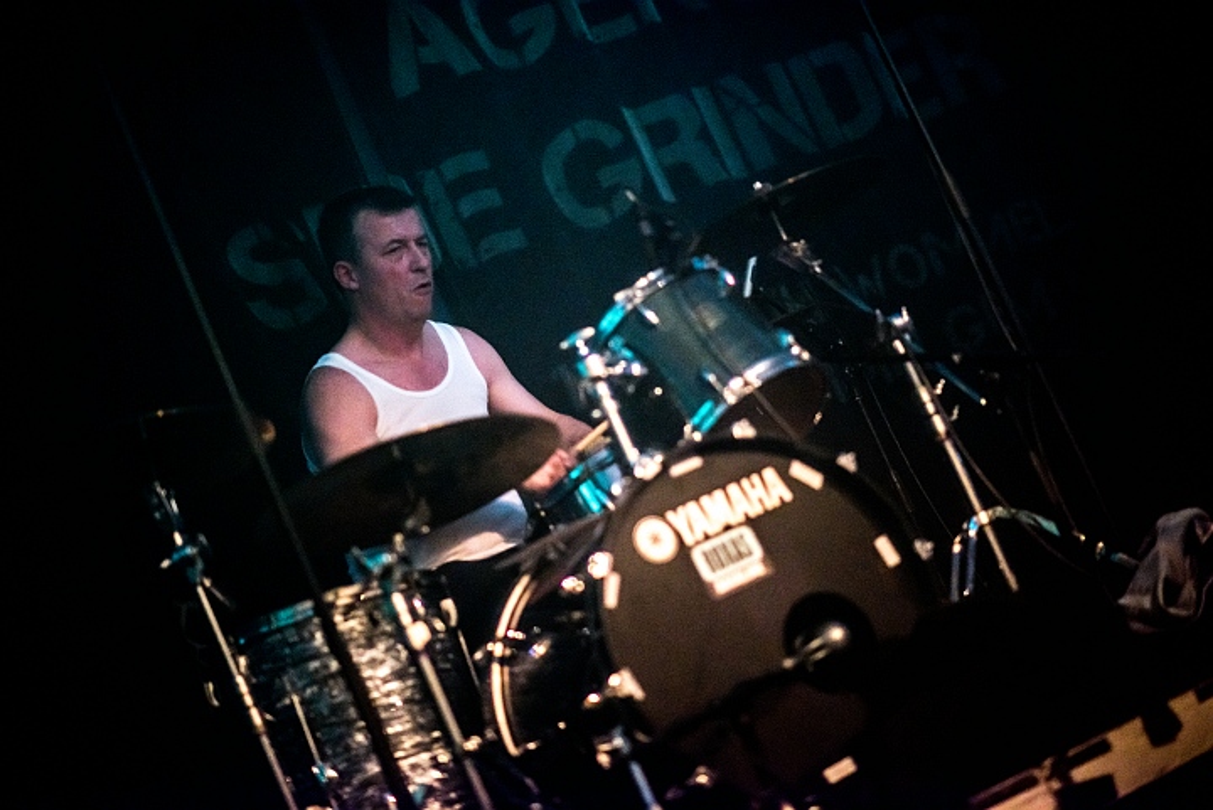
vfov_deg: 16.1
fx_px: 2866
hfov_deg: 23.9
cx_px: 606
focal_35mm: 85
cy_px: 405
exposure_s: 1/100
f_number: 1.4
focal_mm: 85
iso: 1000
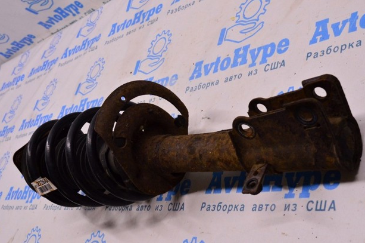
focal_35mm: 49
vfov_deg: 27.7
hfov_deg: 40.8
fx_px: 491
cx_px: 188
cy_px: 117
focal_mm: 31
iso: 1600
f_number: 8
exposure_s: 1/125
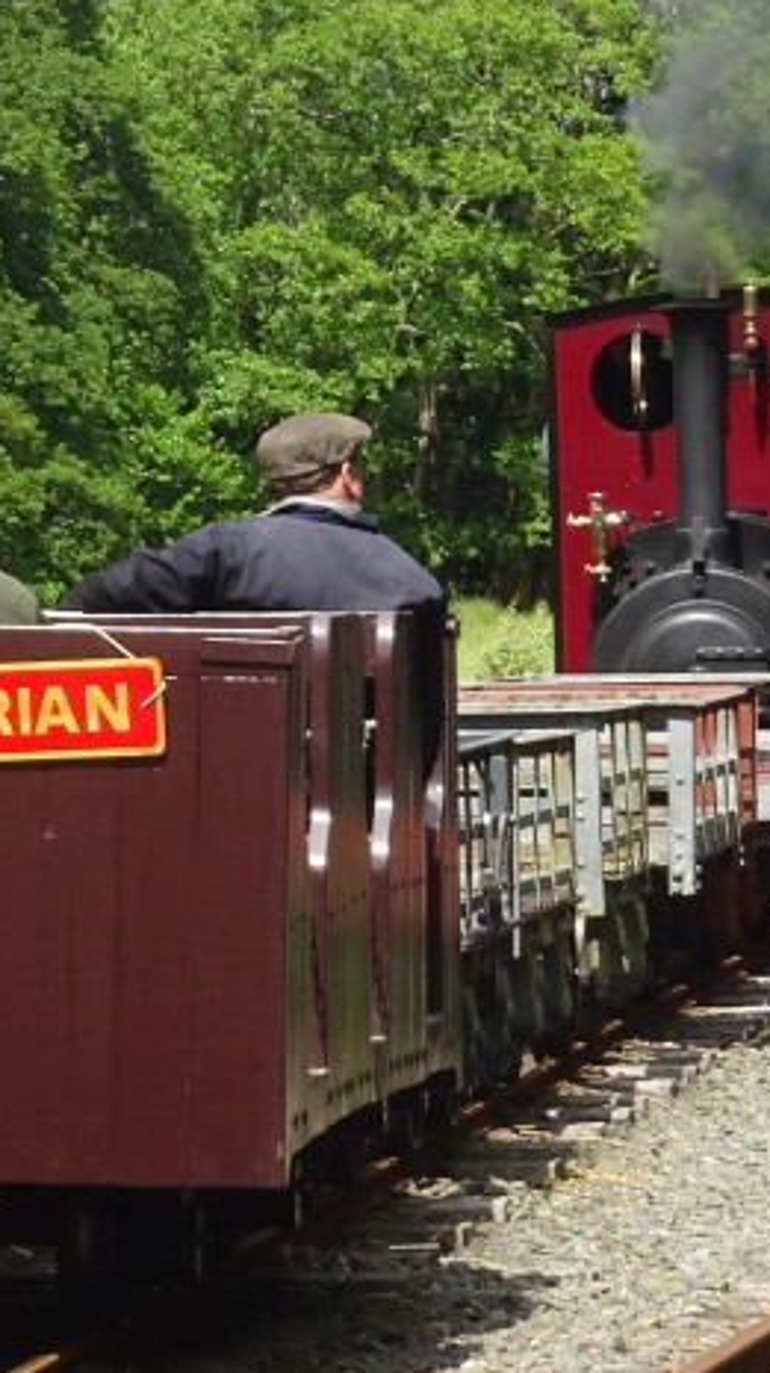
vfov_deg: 7.2
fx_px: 10907
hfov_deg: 4.0
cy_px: 629
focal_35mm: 300
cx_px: 366
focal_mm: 17.01
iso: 80
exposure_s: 1/250
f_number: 5
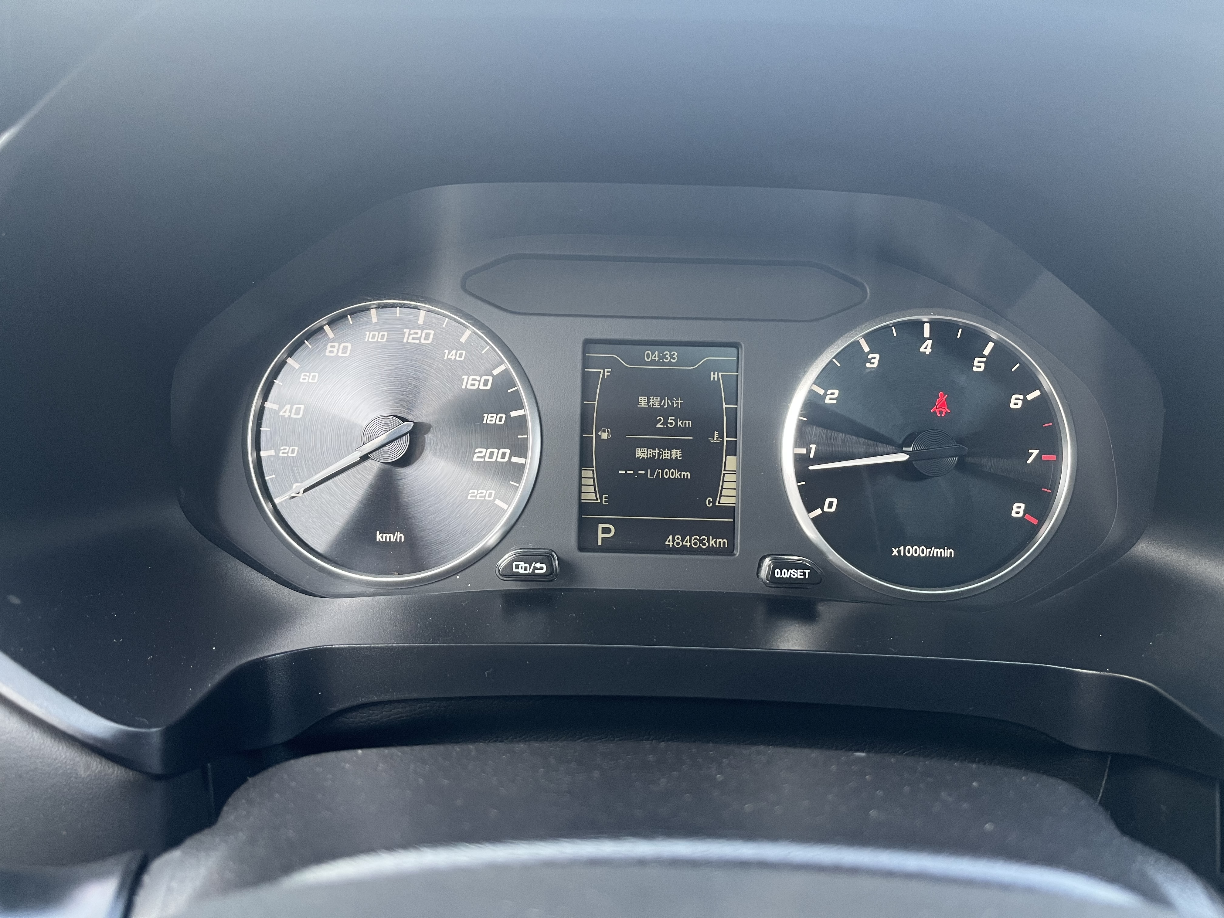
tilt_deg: -25.2
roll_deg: -1.3
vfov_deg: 53.1
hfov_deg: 67.3
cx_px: 612
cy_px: 459
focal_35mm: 26
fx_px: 919
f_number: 1.6
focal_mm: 5.1
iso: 160
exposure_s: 1/60
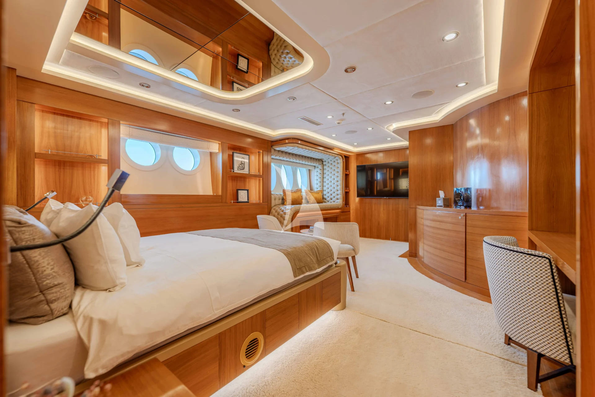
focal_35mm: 14
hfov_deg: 104.3
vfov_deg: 81.2
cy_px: 198
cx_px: 298
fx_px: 231
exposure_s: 1/1000
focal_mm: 14
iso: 800
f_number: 2.8
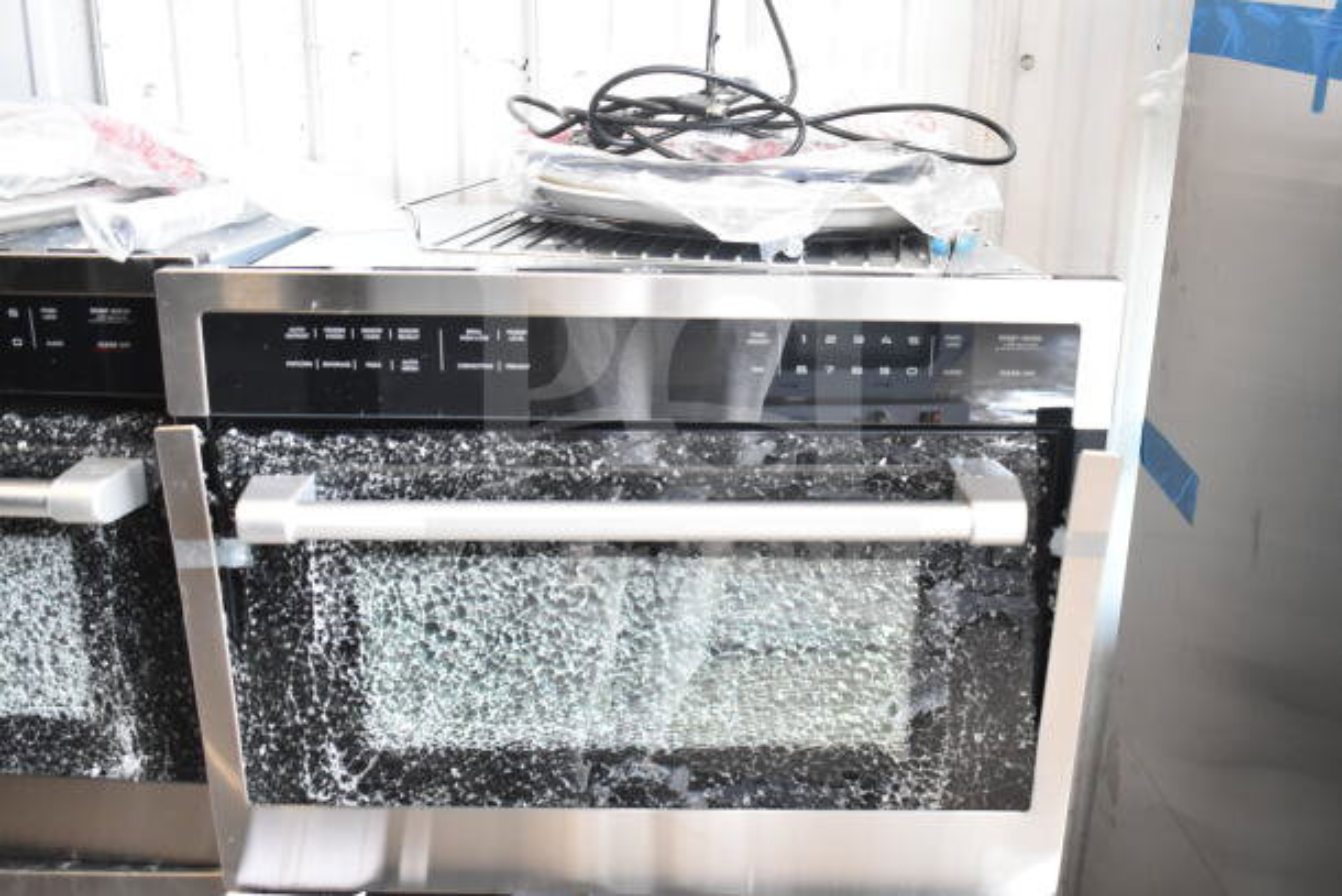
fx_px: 1286
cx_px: 671
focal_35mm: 34
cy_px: 448
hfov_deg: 55.1
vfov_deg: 38.4
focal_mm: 23
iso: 1600
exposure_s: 1/80
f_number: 4.5
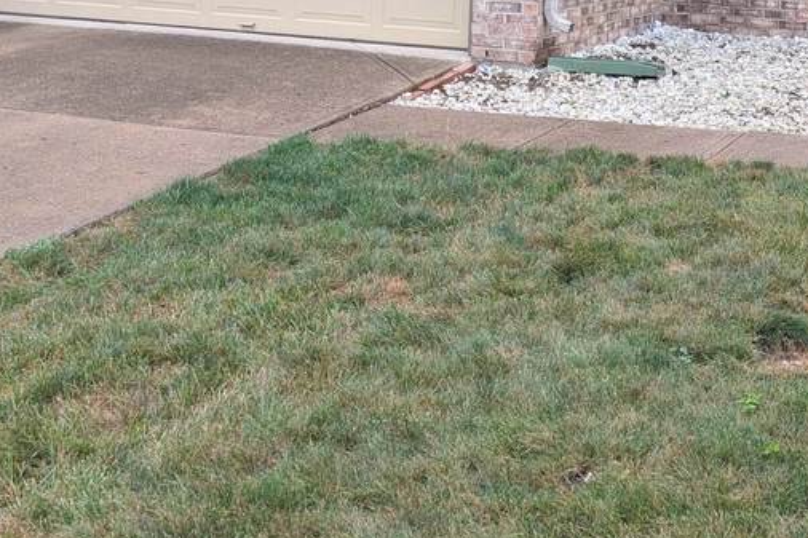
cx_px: 520
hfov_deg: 31.7
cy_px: -54
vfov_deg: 20.5
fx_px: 1413
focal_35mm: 63
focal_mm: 6.9
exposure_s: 1/166
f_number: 1.68
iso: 23
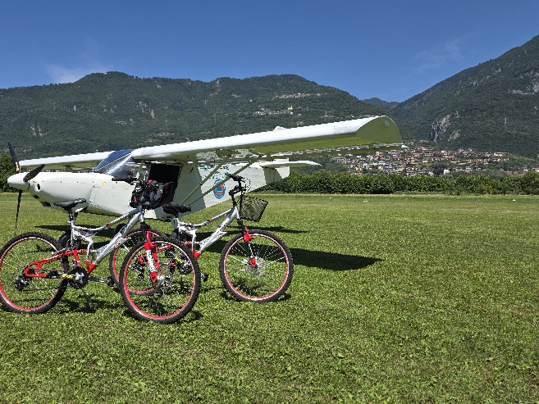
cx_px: 224
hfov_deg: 63.0
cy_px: 201
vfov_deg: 49.8
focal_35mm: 28
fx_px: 436
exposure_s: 1/10000
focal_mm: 6.3
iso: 80
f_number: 1.7
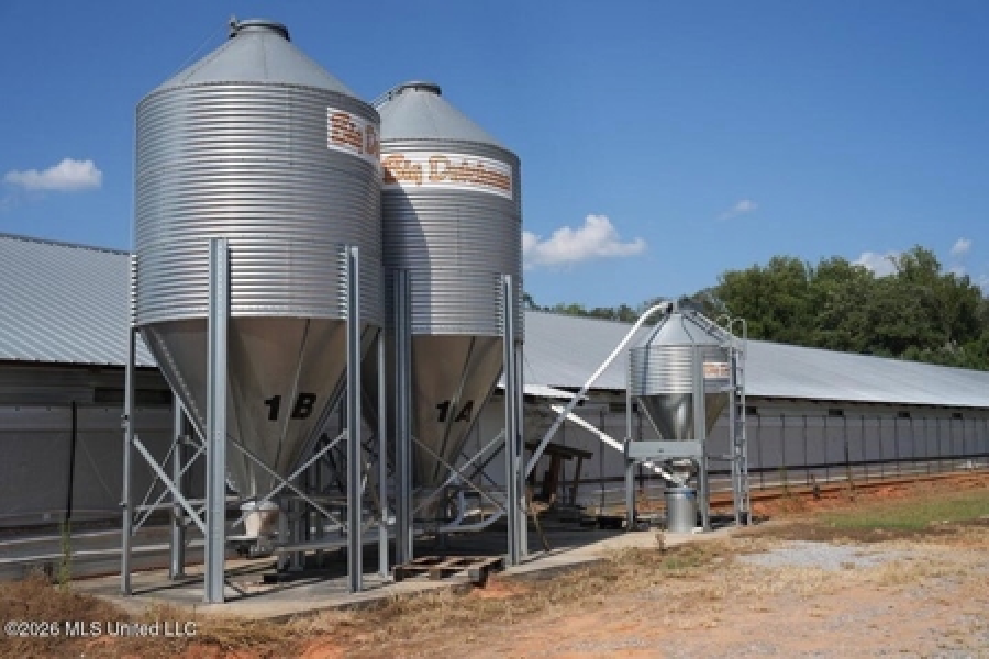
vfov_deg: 31.9
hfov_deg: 46.4
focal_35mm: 42
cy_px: 330
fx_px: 1154
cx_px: 494
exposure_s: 1/2000
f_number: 5.6
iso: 250
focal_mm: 42
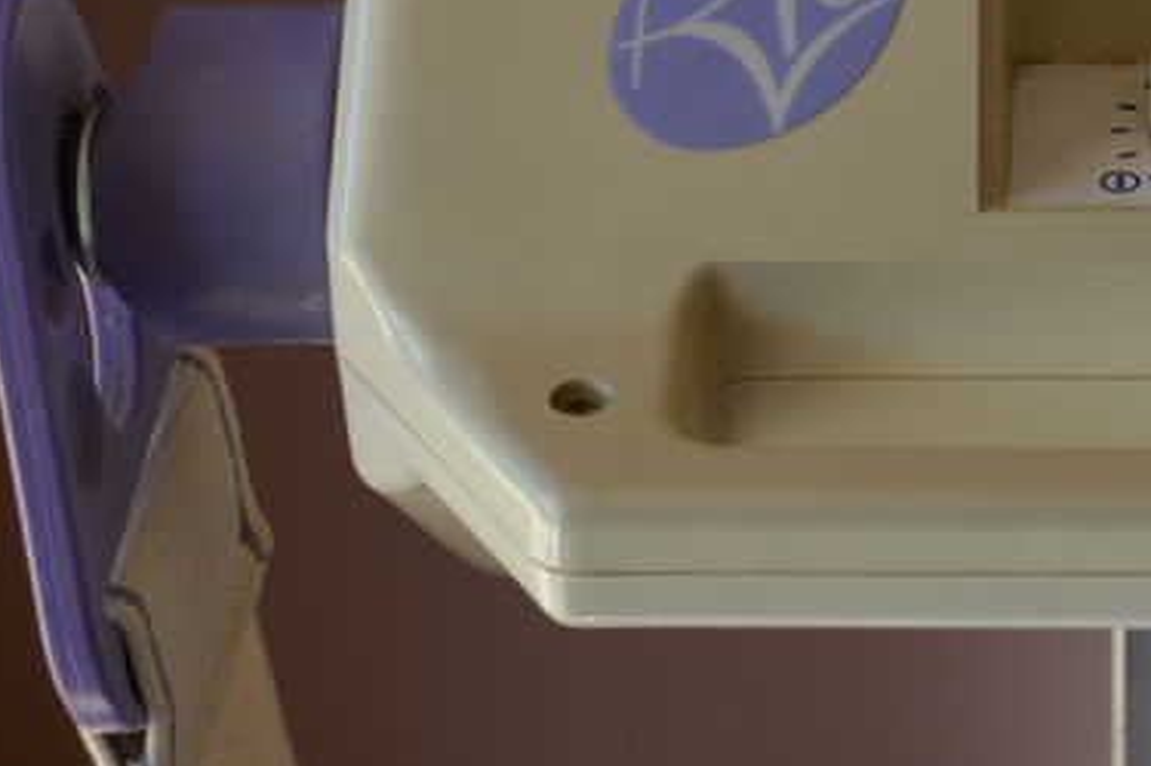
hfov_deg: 16.0
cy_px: 106
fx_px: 3973
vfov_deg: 11.0
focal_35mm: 124
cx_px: 1271
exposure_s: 1/160
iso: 200
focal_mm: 31
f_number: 6.3
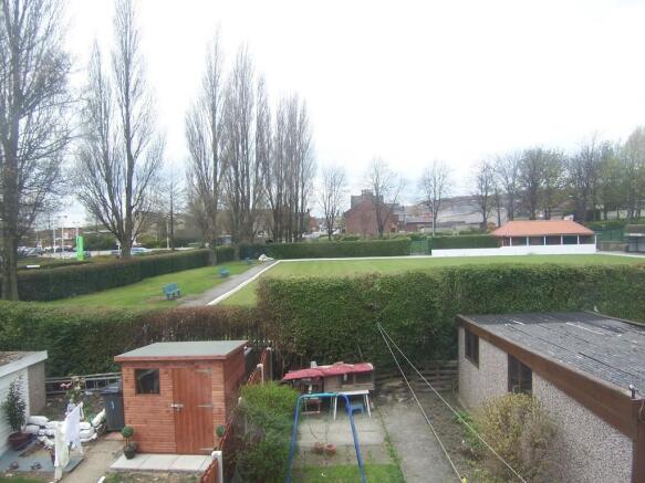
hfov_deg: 73.9
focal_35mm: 23
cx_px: 322
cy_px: 242
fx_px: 428
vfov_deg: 58.9
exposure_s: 1/320
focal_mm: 3.8
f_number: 2.8
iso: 64
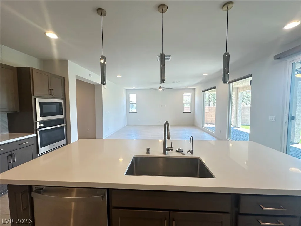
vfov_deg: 85.7
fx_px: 122
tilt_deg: -3.4
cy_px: 113
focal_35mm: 14
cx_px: 150
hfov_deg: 102.1
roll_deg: +0.4
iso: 200
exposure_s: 1/60
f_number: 2.2
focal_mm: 2.22
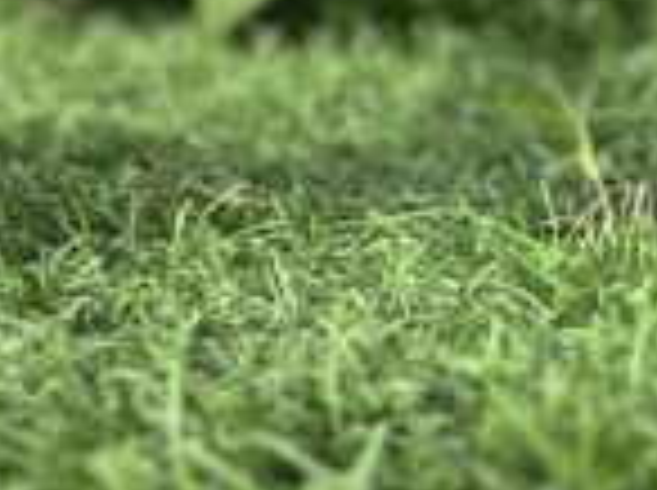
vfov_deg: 12.7
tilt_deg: +5.2
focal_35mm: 107
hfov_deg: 15.1
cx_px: -644
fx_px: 2027
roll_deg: +1.5
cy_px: -355
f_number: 1.6
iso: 50
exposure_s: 1/1923
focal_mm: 5.1
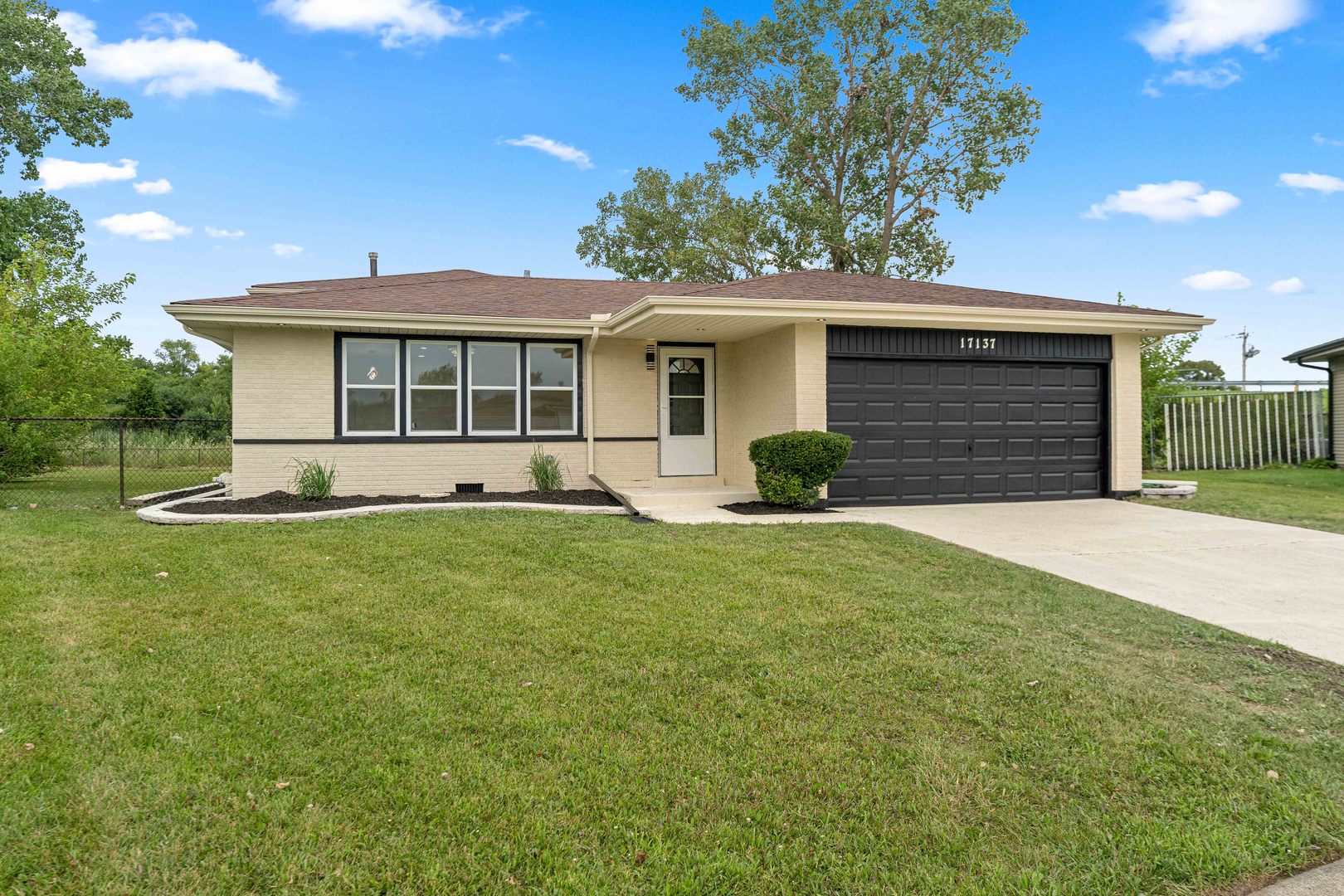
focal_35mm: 24
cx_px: 672
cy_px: 448
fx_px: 896
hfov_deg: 73.7
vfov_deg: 53.1
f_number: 4.5
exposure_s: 1/1000
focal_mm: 24
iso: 100
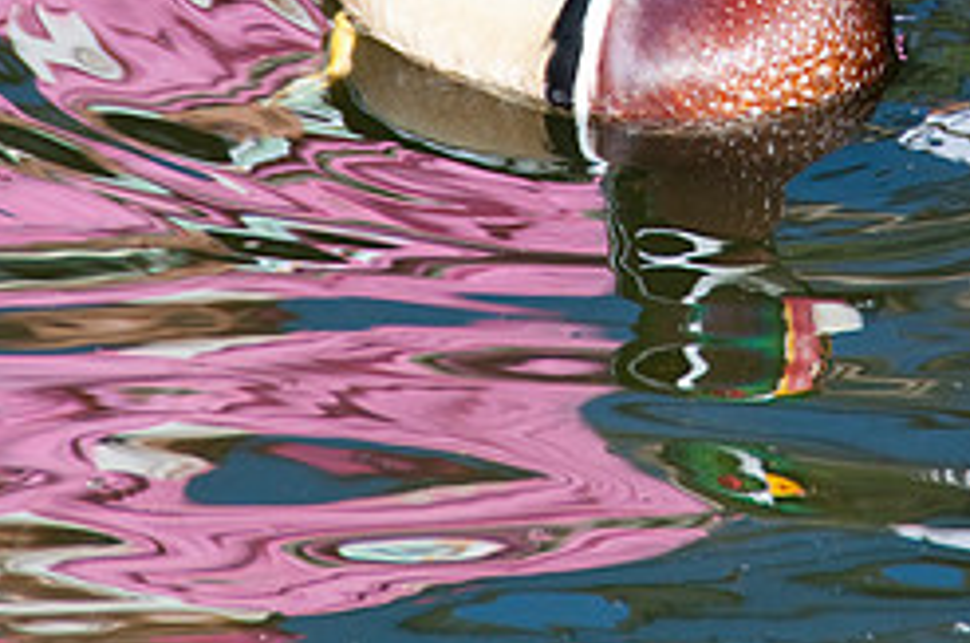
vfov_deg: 2.6
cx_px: 757
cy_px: -97
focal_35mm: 530
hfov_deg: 3.9
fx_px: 14253
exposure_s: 1/250
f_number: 10
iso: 220
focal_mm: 150
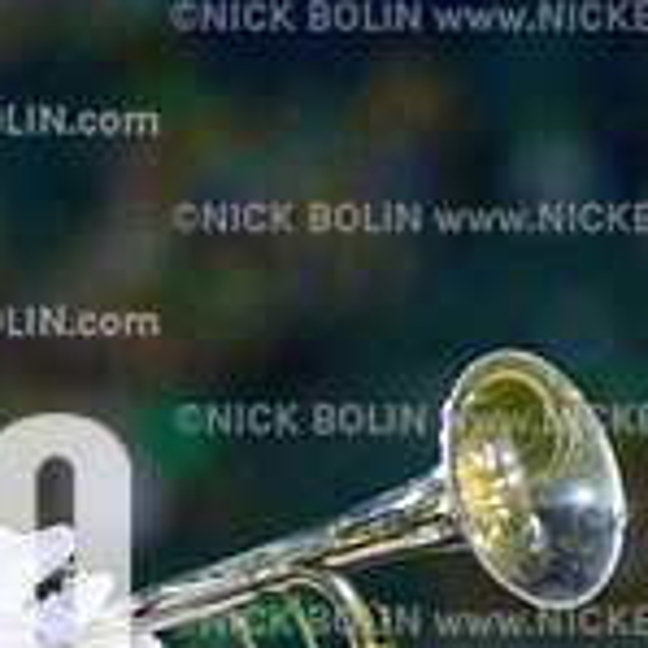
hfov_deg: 2.6
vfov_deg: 2.6
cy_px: 624
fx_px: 14042
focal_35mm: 663
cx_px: -178
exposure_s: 1/1600
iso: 10000
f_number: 4
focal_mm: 200
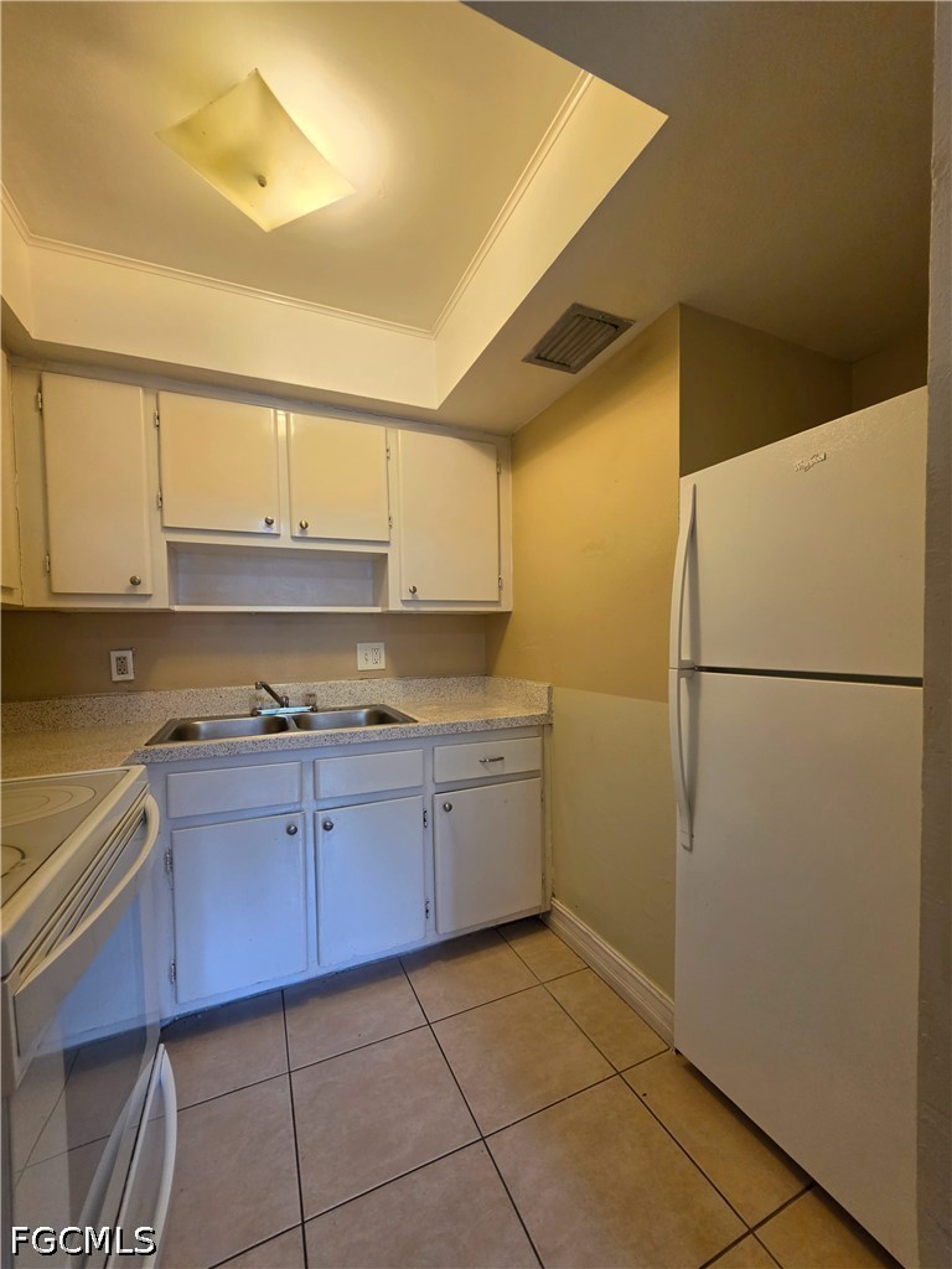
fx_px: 477
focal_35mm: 13
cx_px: 476
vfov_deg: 106.2
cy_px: 634
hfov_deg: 89.9
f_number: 1.9
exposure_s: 1/120
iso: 125
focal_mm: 2.2
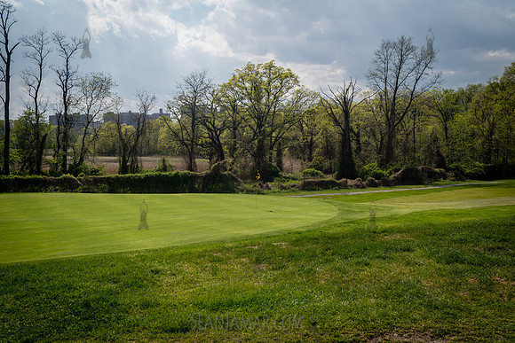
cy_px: 172
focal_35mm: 35
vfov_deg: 37.9
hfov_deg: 54.4
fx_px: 501
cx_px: 258
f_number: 7.1
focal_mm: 35
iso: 800
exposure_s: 1/3200
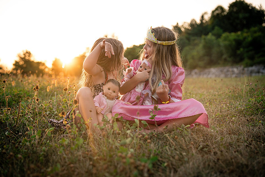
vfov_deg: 27.0
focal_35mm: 50
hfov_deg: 39.6
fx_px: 368
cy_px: 88
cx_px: 132
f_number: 2.8
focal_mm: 50
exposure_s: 1/500
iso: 250
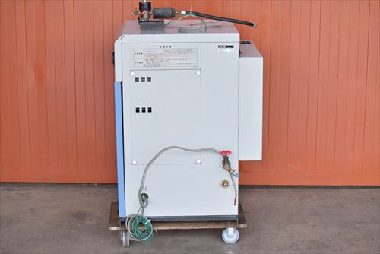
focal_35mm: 82
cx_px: 190
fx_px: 871
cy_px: 127
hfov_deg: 24.6
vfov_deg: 16.6
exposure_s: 1/1000
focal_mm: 55
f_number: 6.3
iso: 1250
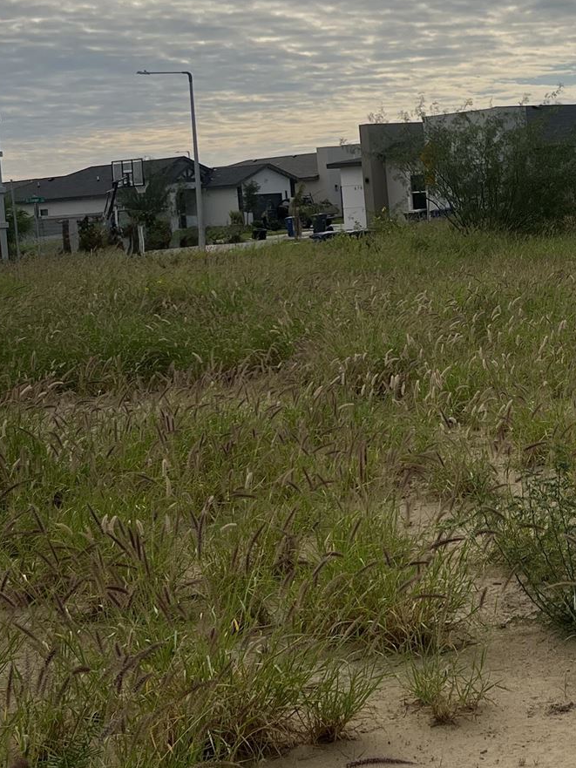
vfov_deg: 28.3
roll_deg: +3.9
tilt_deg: -1.6
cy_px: 245
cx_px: 480
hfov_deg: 21.3
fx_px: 1508
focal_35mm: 68
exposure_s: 1/11364
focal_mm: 5.7
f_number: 1.5
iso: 50
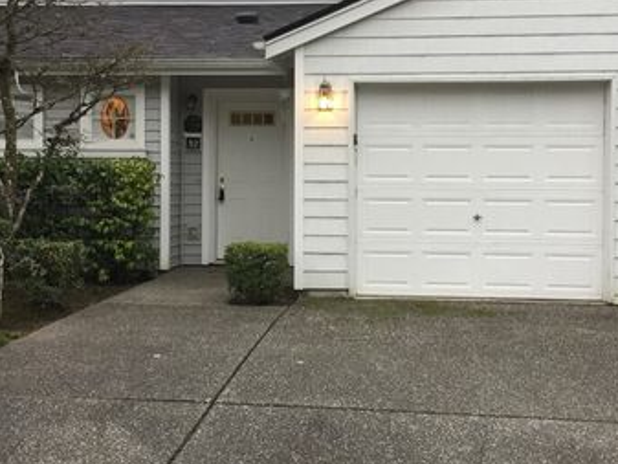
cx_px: 337
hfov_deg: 41.2
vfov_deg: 31.5
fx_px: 822
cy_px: 192
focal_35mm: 46
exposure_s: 1/40
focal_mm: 3.3
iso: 25
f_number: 2.4
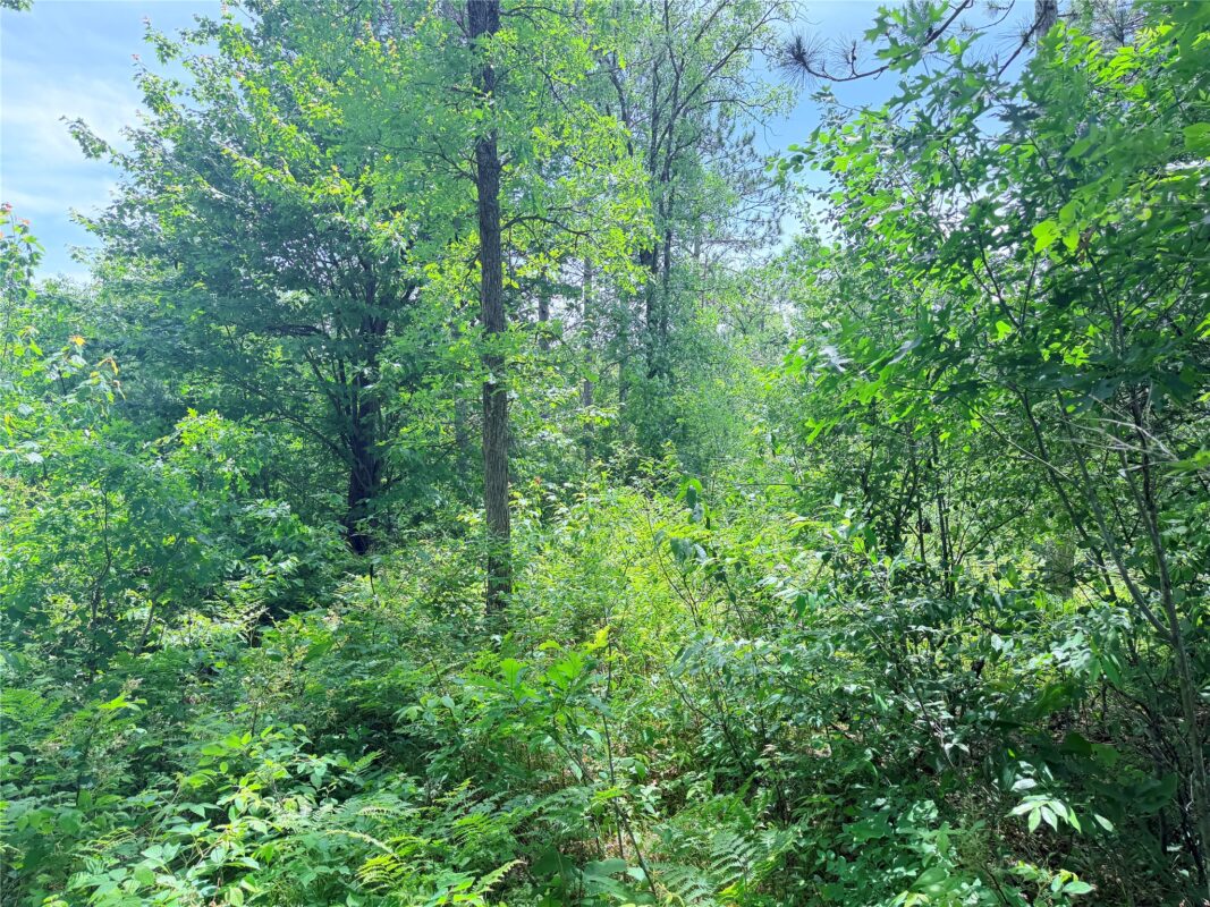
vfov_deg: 56.8
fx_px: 839
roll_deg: -0.6
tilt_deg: +5.6
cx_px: 605
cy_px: 454
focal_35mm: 24
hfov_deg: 71.6
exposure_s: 1/481
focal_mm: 6.76
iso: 100
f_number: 1.78
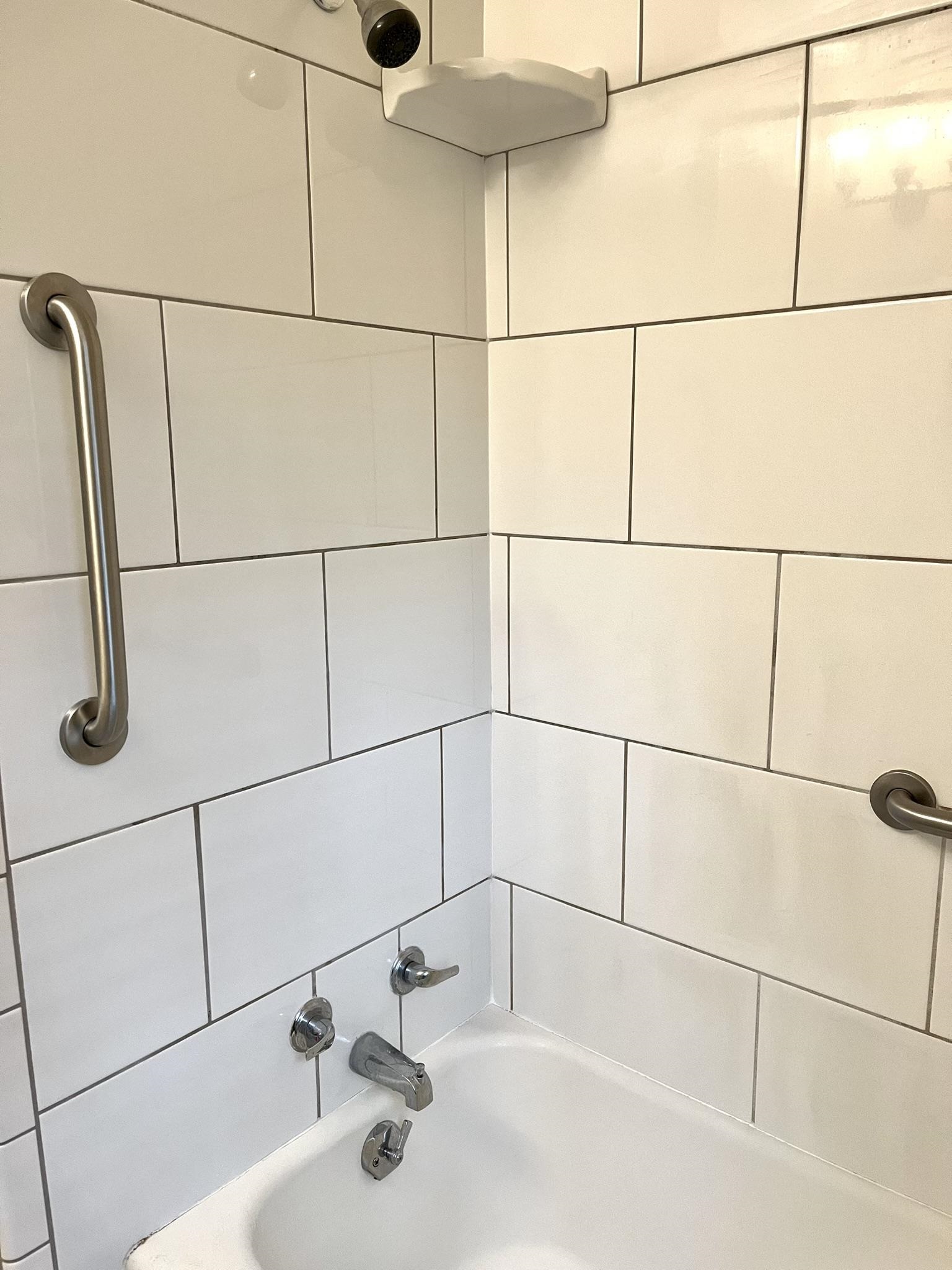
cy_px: 635
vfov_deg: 67.3
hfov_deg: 53.1
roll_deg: +0.2
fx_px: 953
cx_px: 476
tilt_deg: -11.0
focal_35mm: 26
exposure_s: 1/77
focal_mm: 5.1
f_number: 1.6
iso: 125
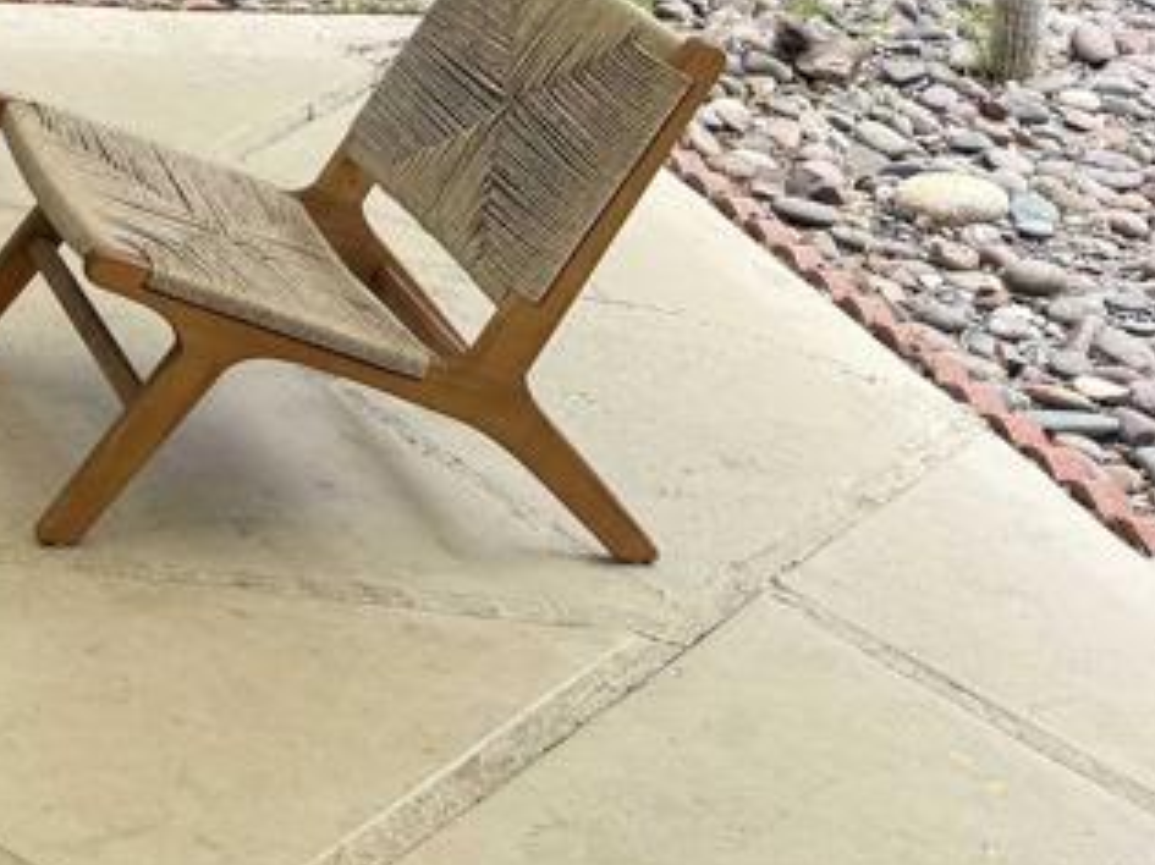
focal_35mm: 78
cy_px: -378
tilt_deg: -10.9
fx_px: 2602
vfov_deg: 17.3
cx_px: -693
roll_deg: +0.0
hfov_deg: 20.5
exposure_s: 1/967
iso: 80
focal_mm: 6.76
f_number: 1.78
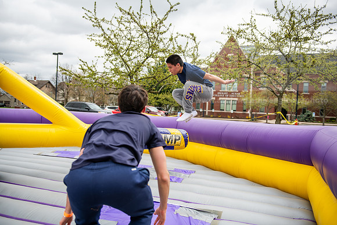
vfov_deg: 37.9
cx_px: 168
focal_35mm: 35
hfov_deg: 54.4
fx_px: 328
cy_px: 112
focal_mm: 35
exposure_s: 1/1250
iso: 100
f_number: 3.2
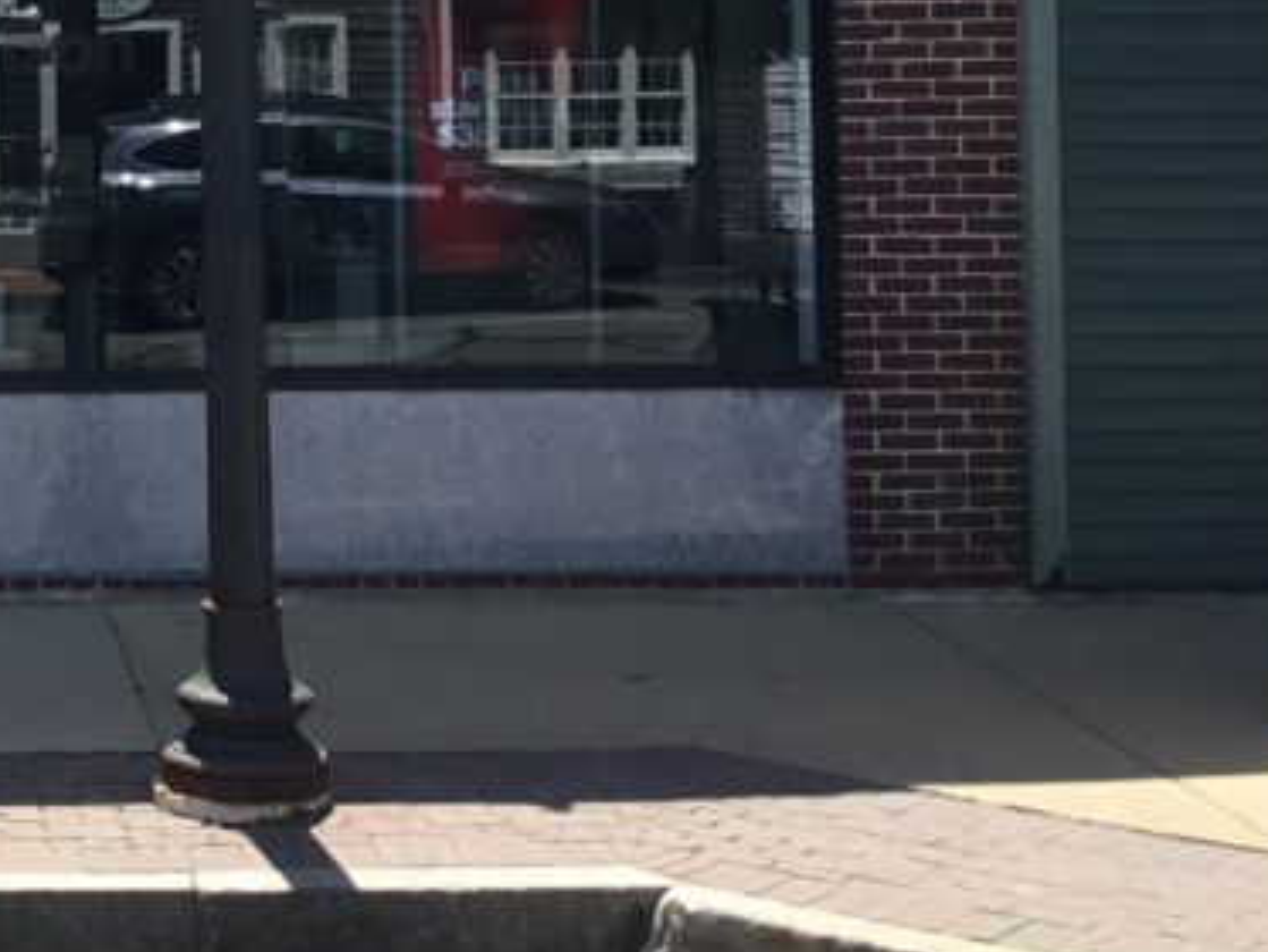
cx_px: -99
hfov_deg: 21.9
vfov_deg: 17.0
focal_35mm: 85
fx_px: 3115
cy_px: 17
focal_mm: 3.3
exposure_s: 1/657
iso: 25
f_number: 2.4
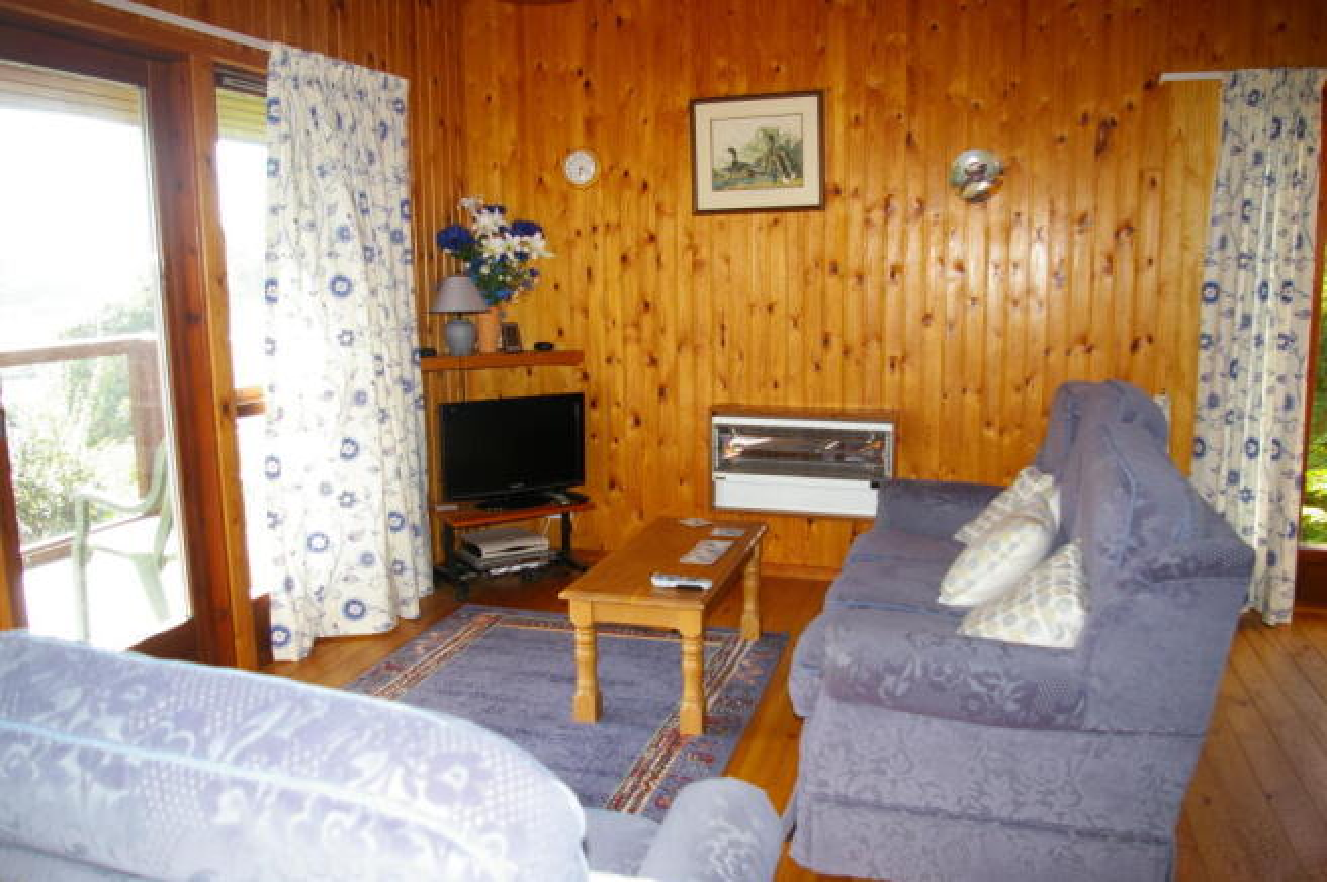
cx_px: 664
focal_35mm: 27
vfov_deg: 47.8
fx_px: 994
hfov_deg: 67.4
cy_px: 441
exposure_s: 1/90
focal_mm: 18
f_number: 3.5
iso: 200
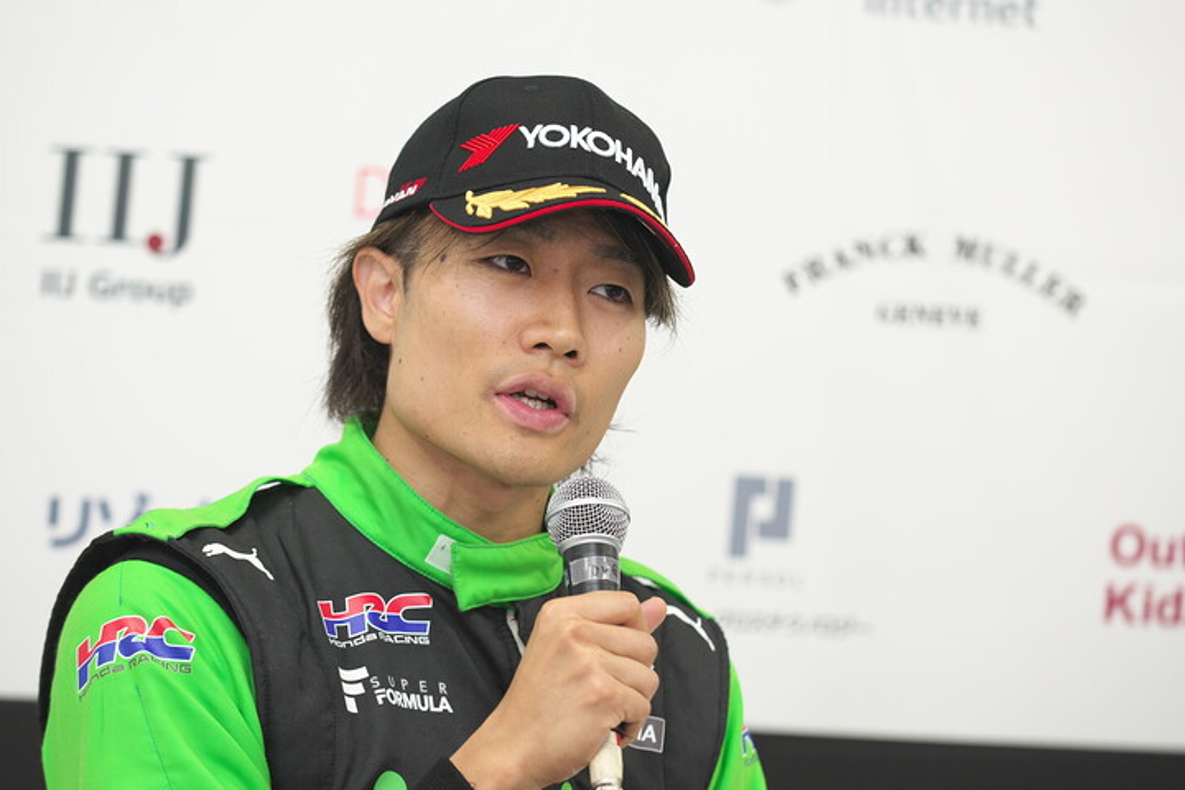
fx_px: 6418
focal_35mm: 195
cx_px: 592
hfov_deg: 10.5
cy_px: 395
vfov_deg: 7.0
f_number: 2.8
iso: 500
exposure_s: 1/200
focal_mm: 130
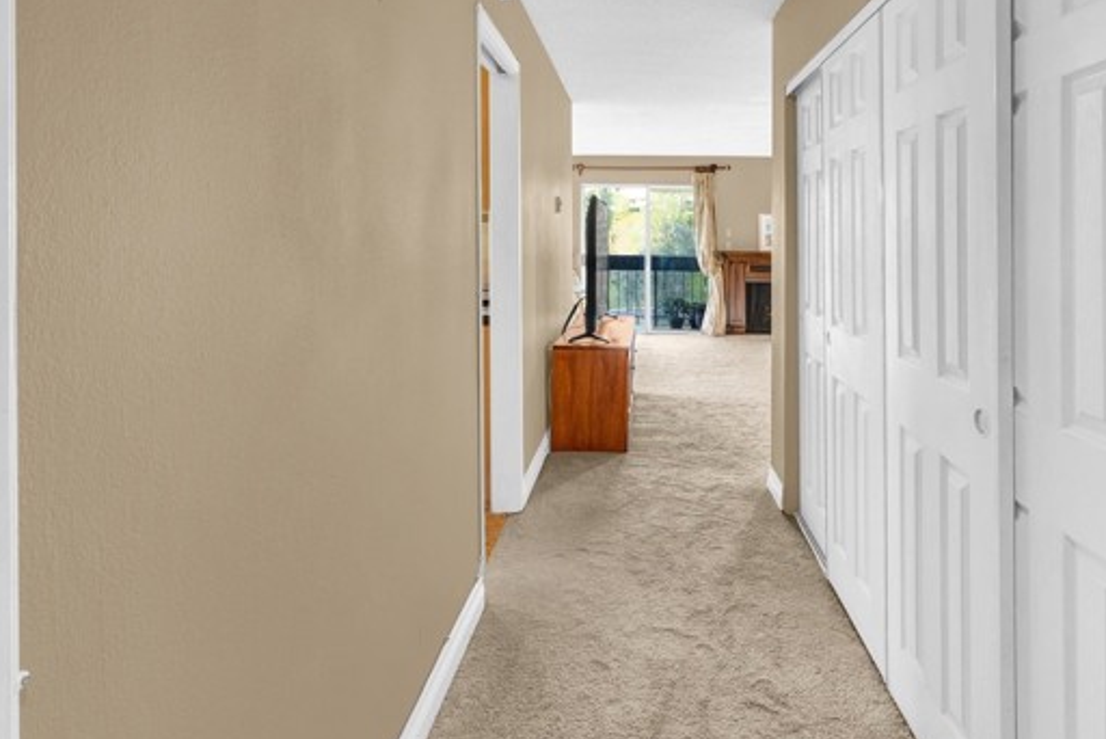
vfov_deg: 62.0
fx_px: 615
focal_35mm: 20
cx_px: 538
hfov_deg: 83.9
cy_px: 381
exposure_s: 1.3
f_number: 10
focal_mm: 16
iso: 100
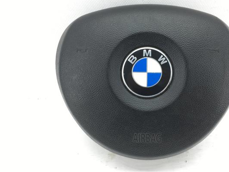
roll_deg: -1.2
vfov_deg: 40.7
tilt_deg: -28.4
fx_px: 232
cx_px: 138
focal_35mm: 35
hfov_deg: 52.2
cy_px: 79
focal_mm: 4.15
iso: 25
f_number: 2.2
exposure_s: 1/50
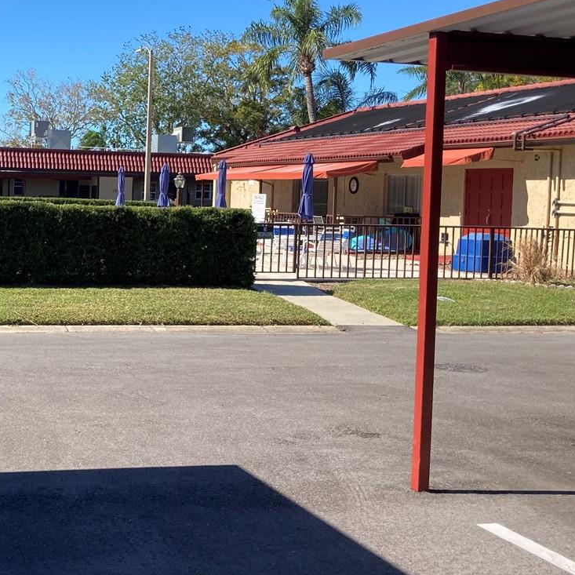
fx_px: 1015
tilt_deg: -1.0
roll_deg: -2.4
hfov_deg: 30.3
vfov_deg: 31.6
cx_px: 56
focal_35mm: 54
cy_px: 237
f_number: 1.8
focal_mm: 3.99
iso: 20
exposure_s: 1/1372
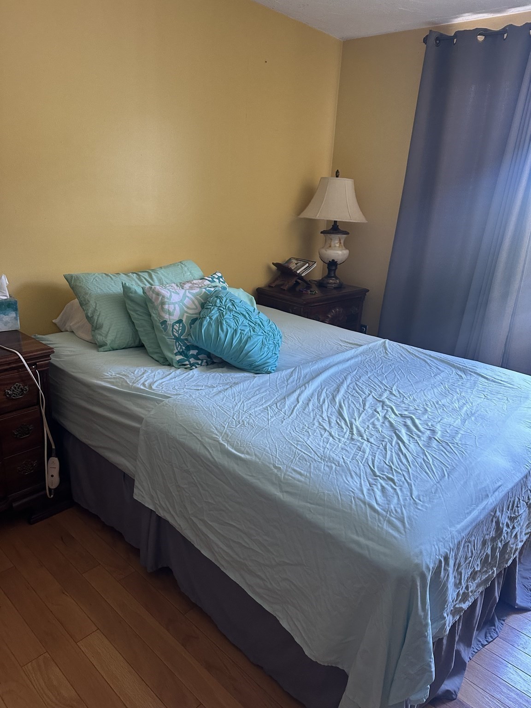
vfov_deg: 71.6
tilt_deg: -15.7
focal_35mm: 24
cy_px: 354
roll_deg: -1.9
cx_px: 266
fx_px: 491
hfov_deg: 56.8
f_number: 1.78
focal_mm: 6.86
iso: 200
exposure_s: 1/60
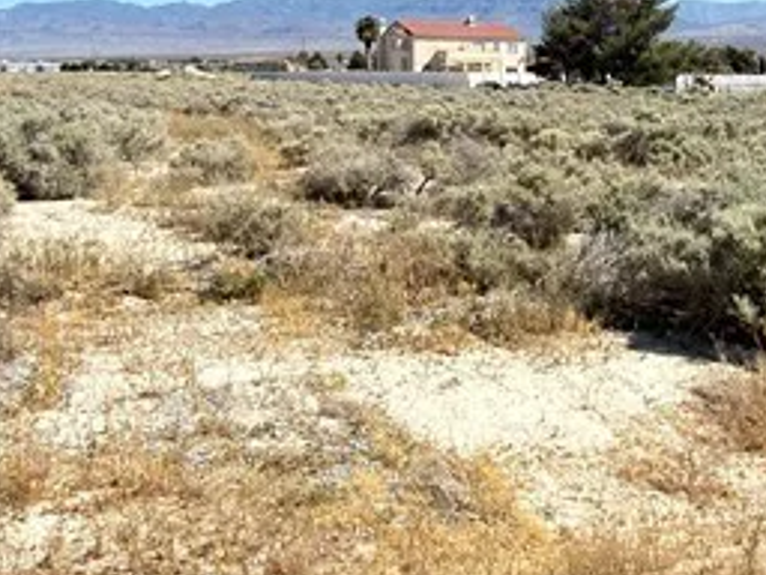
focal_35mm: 56
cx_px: 661
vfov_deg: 25.6
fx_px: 1239
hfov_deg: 32.9
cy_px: 108
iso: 16
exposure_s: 1/495
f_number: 2.2
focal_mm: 2.22
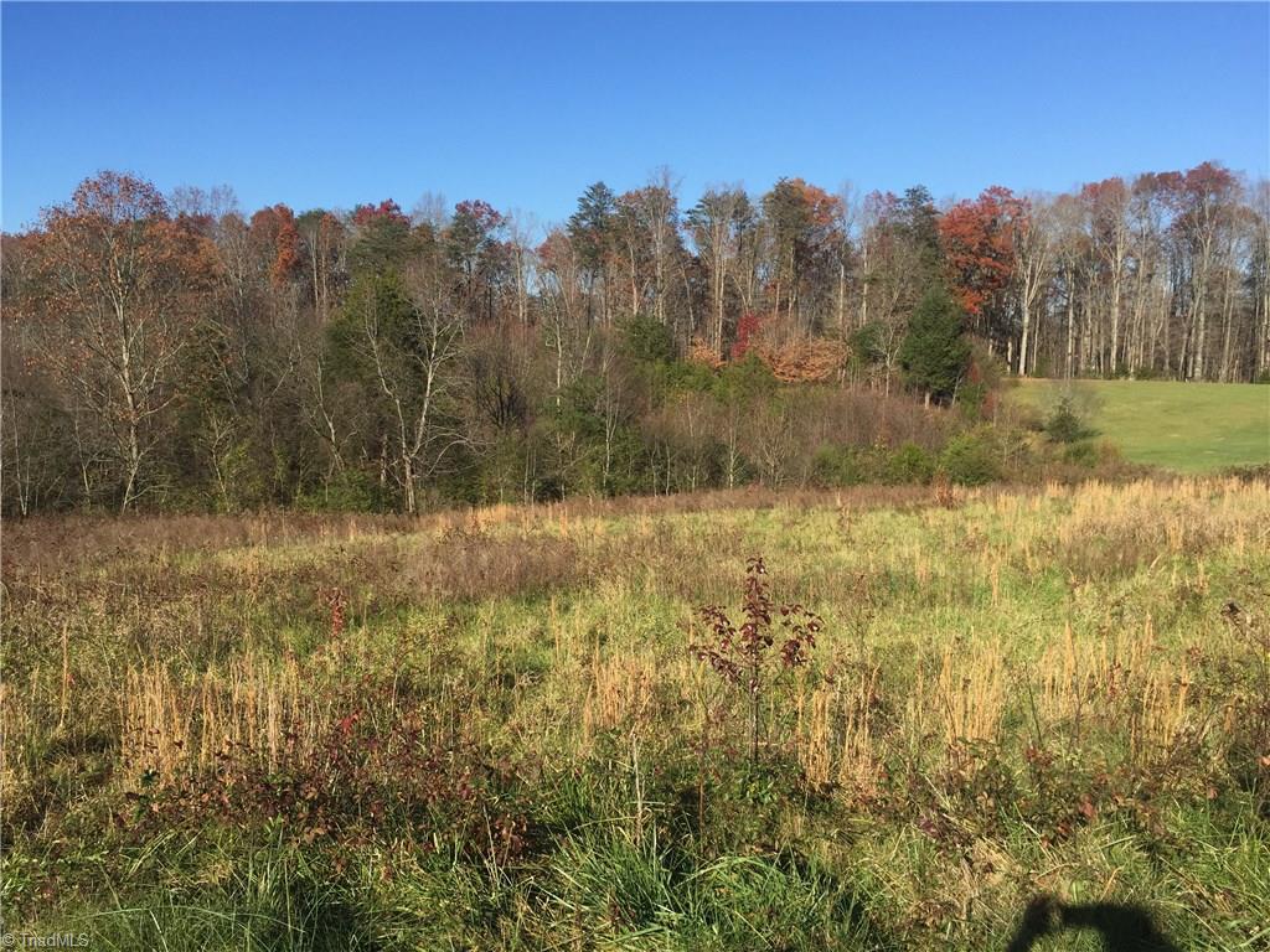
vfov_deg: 48.2
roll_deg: -1.3
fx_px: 1064
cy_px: 476
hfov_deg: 61.7
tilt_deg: -6.5
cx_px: 635
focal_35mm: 29
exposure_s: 1/1582
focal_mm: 4.15
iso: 32
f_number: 2.2
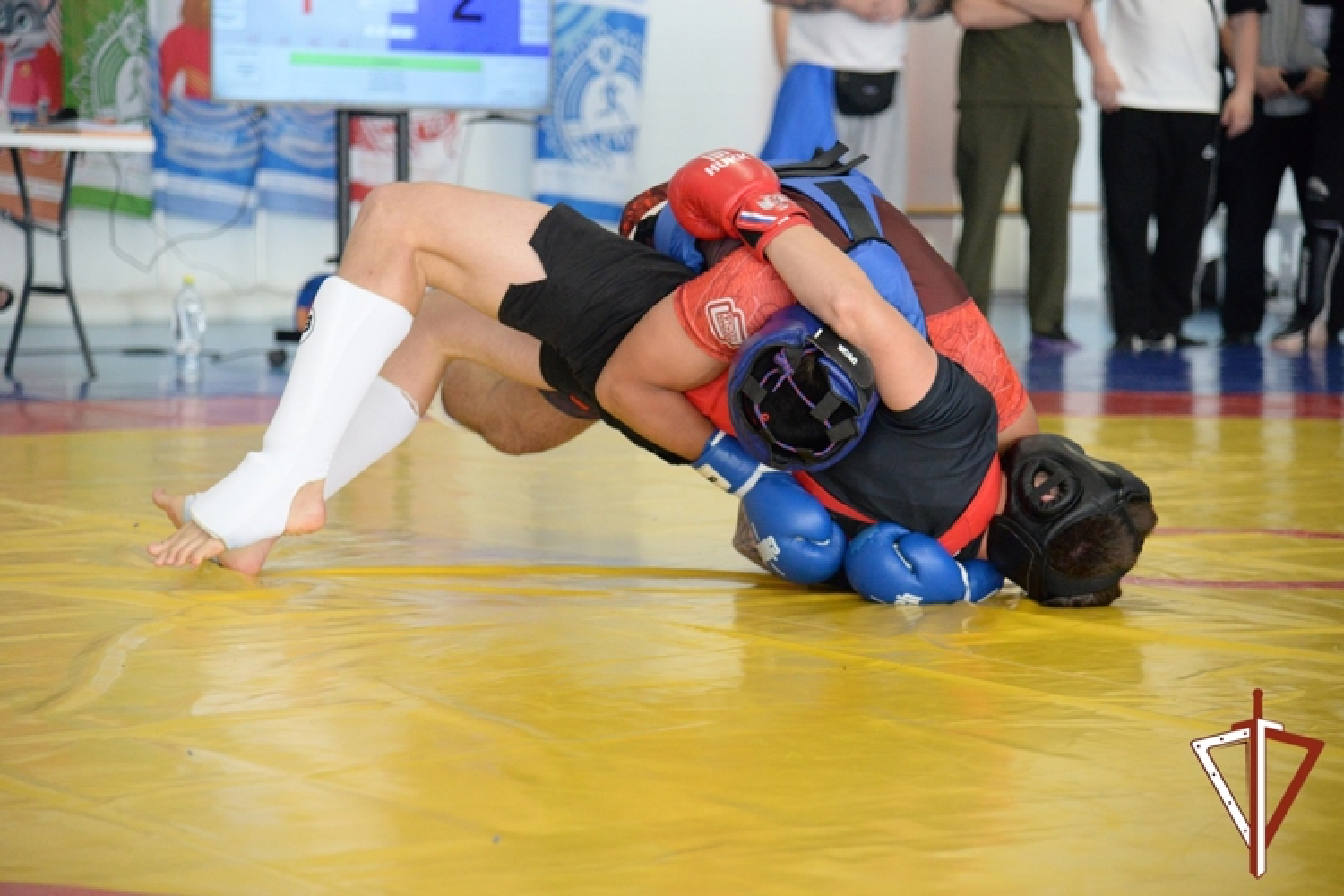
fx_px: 4106
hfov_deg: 18.6
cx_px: 672
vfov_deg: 12.5
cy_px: 448
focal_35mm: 110
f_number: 4
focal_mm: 110
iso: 5600
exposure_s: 1/640
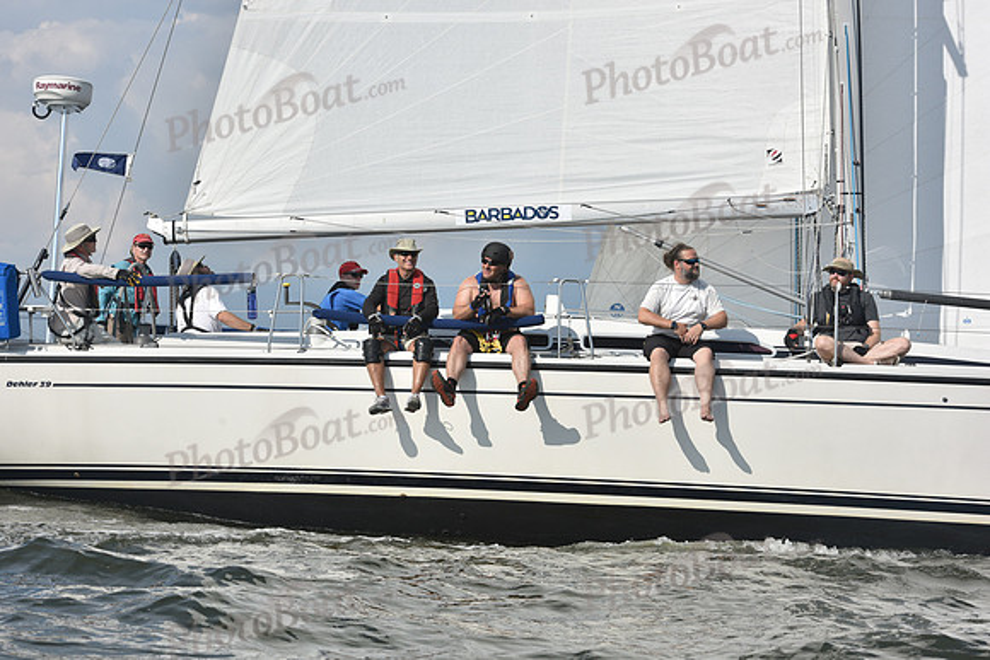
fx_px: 2530
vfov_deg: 14.9
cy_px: 330
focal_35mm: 92
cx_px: 495
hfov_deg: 22.1
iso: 250
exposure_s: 1/1000
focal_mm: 92
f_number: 10
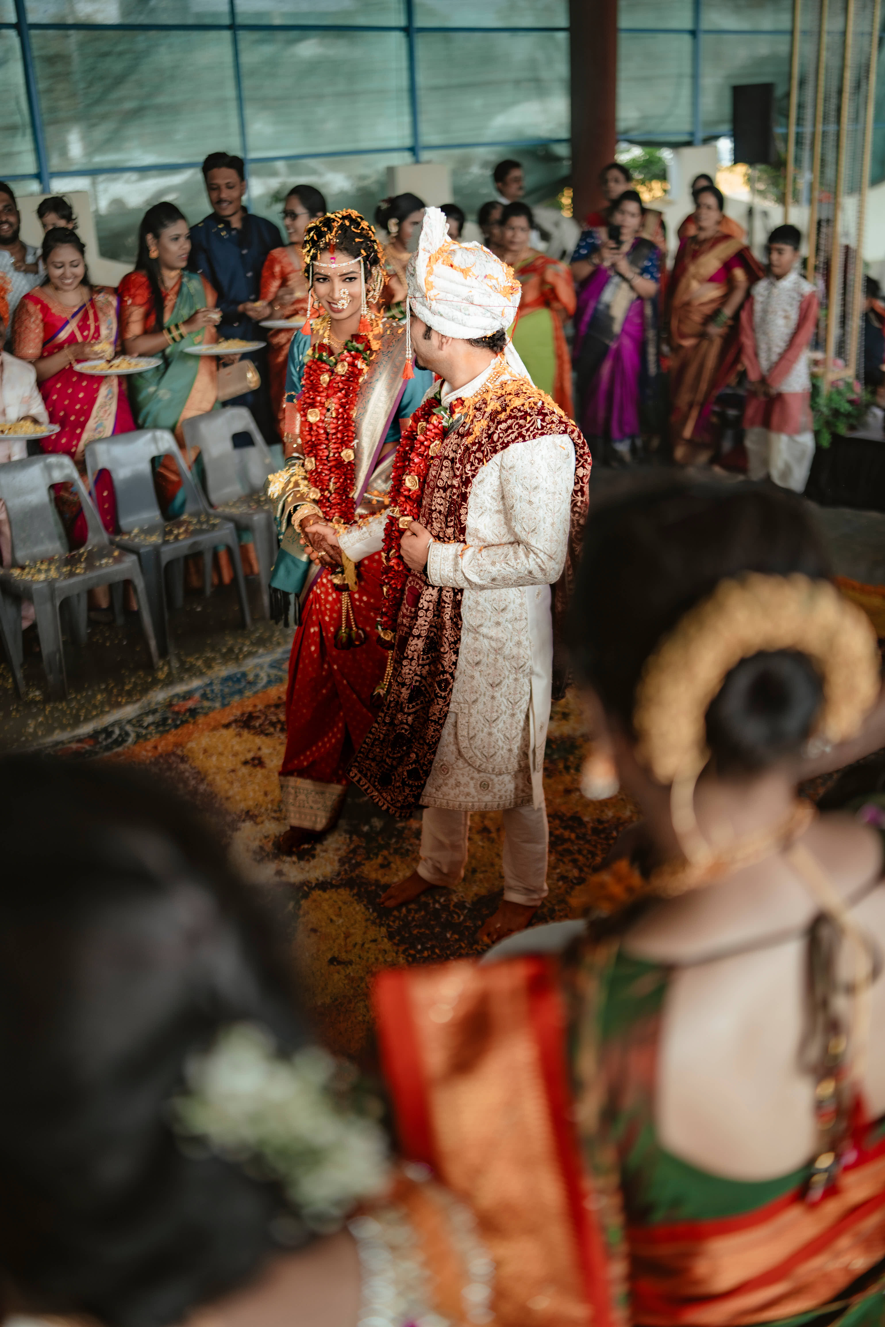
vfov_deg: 54.4
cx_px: 442
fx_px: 1291
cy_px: 664
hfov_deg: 37.9
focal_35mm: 35
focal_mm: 35
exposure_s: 1/320
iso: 125
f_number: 1.4
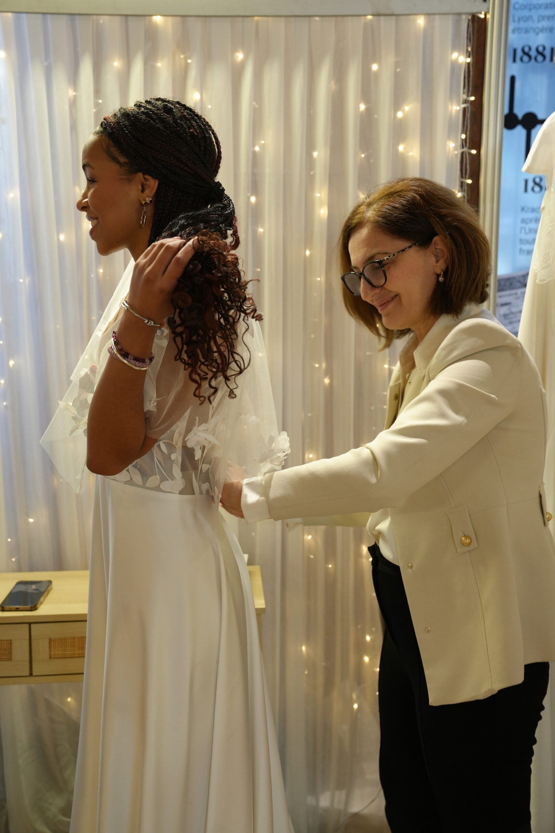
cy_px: 416
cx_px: 278
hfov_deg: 28.7
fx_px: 1087
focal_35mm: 47
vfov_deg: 41.9
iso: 2000
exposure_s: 1/160
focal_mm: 47
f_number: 4
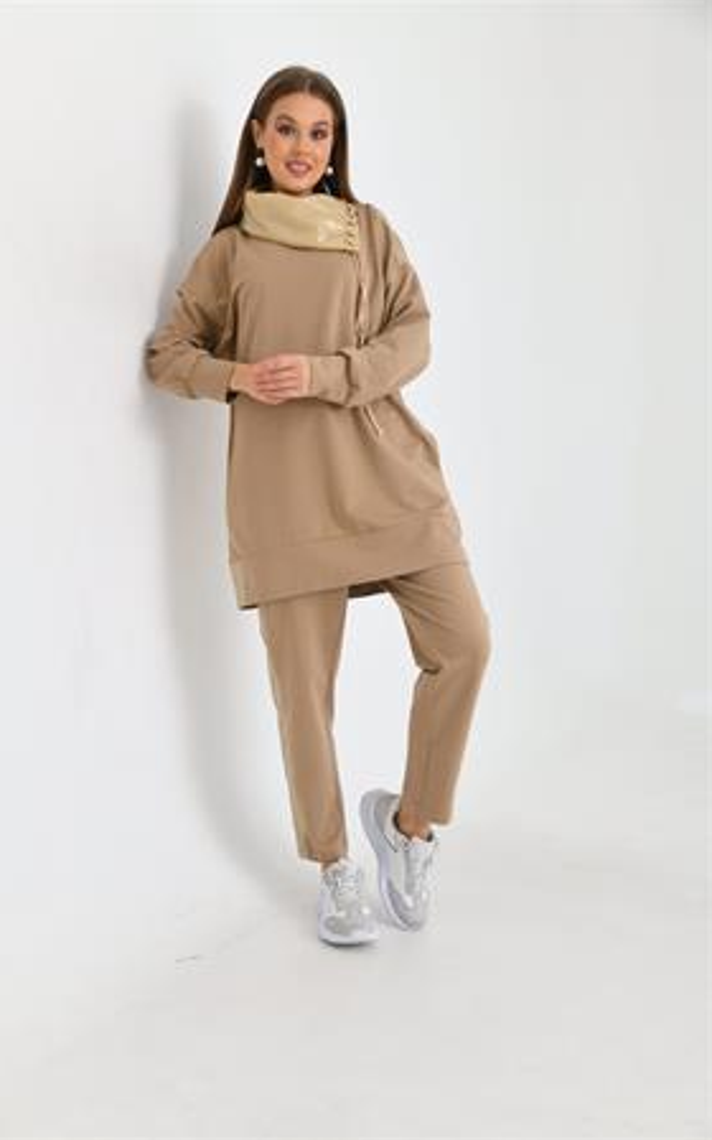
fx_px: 1335
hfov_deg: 29.9
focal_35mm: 43
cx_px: 333
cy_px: 570
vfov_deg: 46.2
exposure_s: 1/125
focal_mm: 42
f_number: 5.6
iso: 100
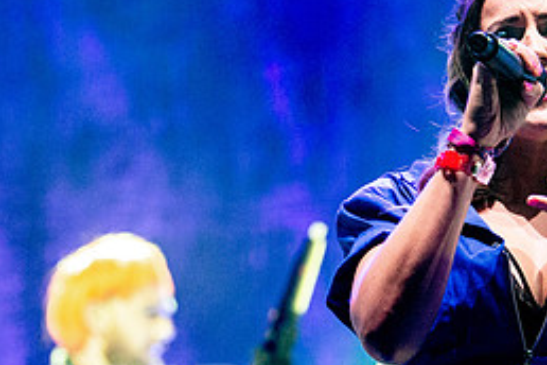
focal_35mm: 315
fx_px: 4786
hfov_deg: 6.5
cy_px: 176
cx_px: 545
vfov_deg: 4.4
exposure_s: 1/320
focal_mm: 140
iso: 5000
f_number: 4.5
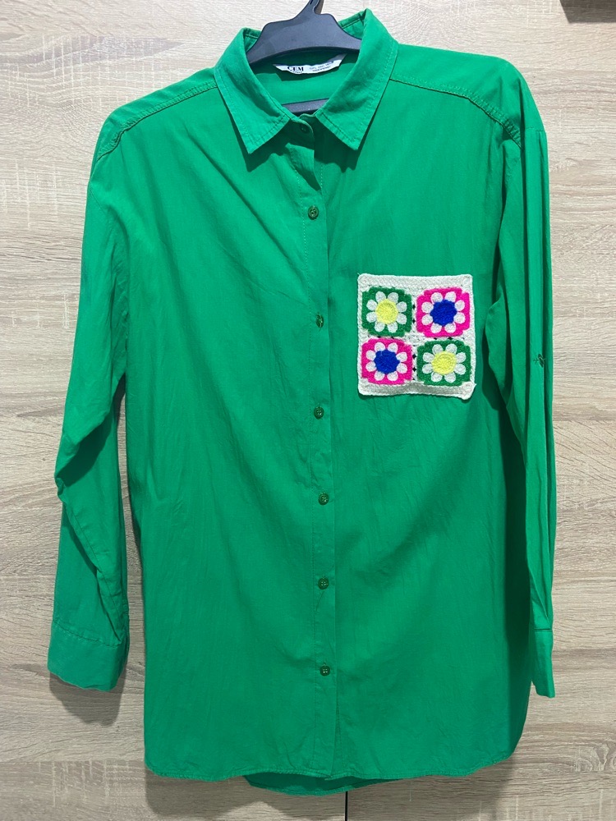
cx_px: 308
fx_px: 617
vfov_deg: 67.3
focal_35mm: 26
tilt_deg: -7.3
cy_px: 410
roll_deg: -0.6
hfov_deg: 53.1
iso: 250
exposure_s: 1/50
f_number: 1.8
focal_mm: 4.25
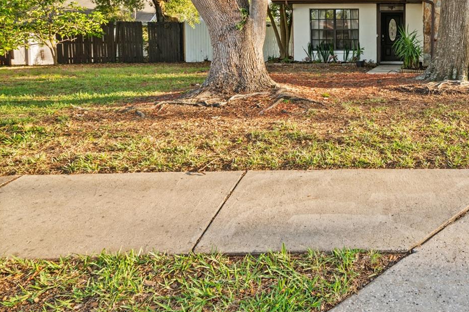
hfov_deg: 54.5
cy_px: 70
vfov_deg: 40.7
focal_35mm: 31
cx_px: 399
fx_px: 403
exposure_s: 1/20
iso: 200
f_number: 8
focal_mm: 18
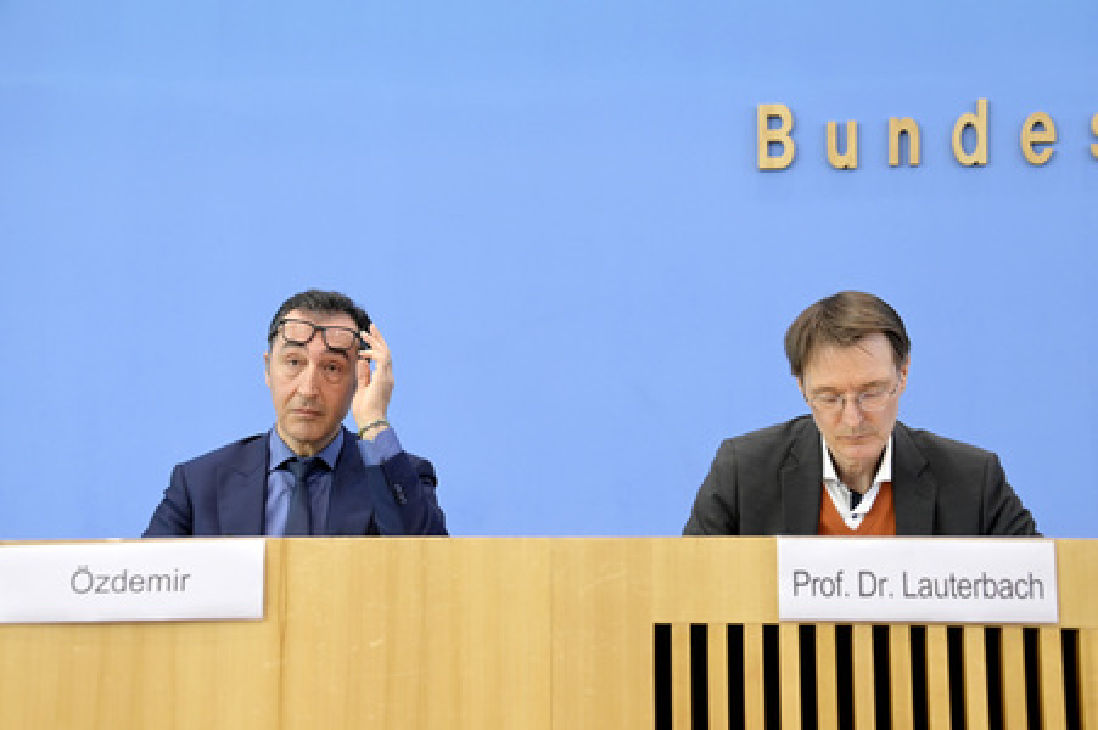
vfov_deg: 27.0
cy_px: 365
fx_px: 1524
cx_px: 549
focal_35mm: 50
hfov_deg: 39.6
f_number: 5
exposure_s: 1/500
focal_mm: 50
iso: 3200
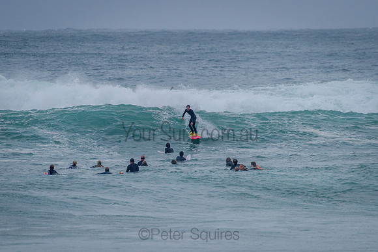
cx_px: 189
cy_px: 126
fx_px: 6433
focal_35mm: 613
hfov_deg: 3.4
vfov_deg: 2.2
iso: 640
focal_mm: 500
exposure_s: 1/2000
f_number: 5.6
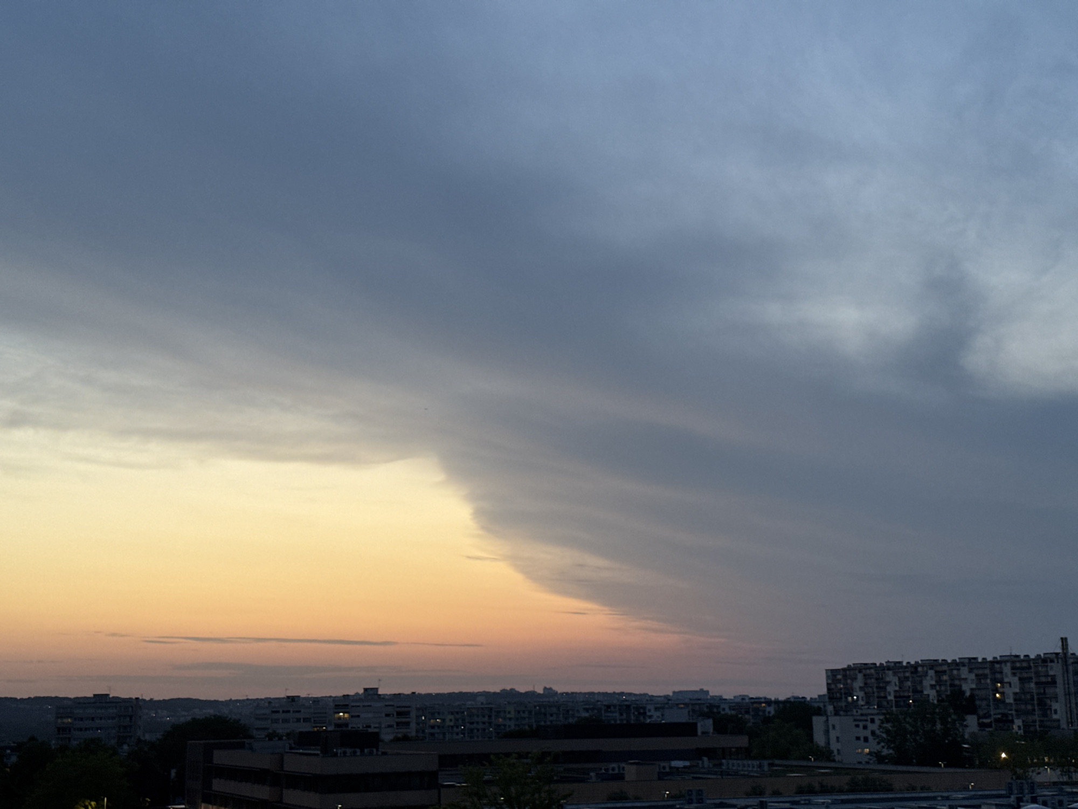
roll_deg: +1.1
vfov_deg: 30.3
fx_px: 1495
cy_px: 404
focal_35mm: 48
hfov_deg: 39.7
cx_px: 539
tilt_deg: +11.0
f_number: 1.78
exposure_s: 1/60
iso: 125
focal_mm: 6.76
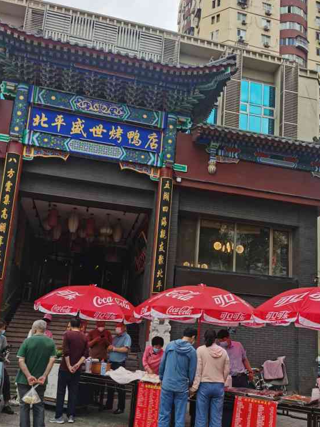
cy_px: 258
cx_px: 180
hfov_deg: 41.7
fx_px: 419
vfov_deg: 53.5
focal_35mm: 34
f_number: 1.6
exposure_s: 1/1250
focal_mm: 5.56
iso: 50
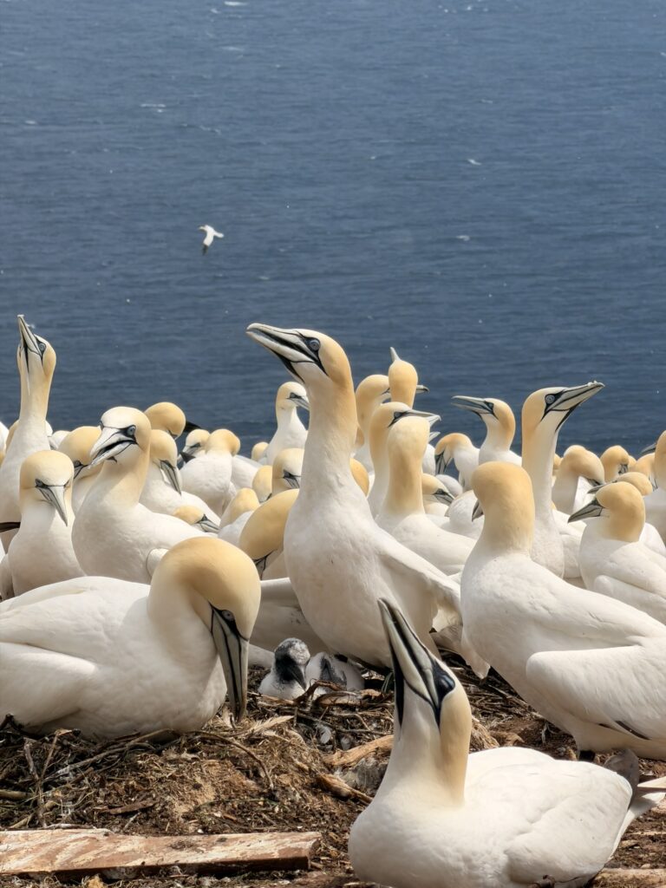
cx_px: 333
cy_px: 444
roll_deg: -0.6
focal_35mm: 200
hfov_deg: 7.4
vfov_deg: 9.9
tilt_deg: -8.1
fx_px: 5131
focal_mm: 16.89
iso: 16
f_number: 2.8
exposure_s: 1/1072
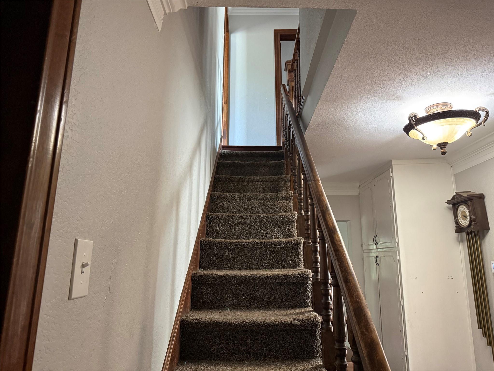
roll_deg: +0.5
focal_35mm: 24
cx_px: 247
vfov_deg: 56.8
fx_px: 343
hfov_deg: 71.6
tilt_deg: +12.2
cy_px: 186
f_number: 1.78
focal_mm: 6.76
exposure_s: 1/60
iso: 640
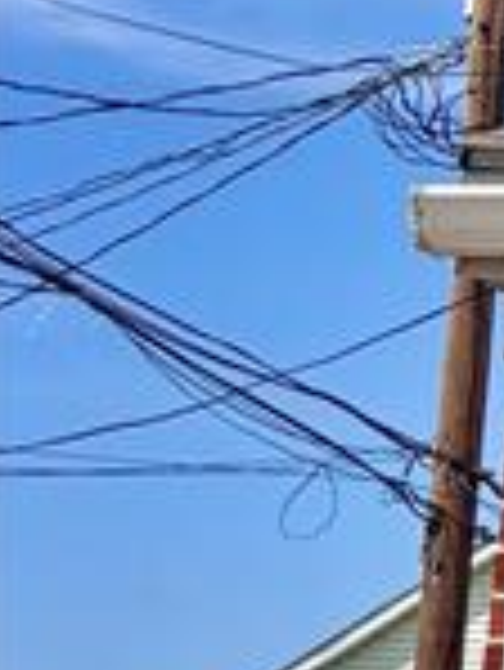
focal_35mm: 165
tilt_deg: +15.6
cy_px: 144
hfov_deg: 7.5
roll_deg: -0.1
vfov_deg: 11.9
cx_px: 1714
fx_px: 3199
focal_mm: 6.76
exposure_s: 1/7937
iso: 80
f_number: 1.78
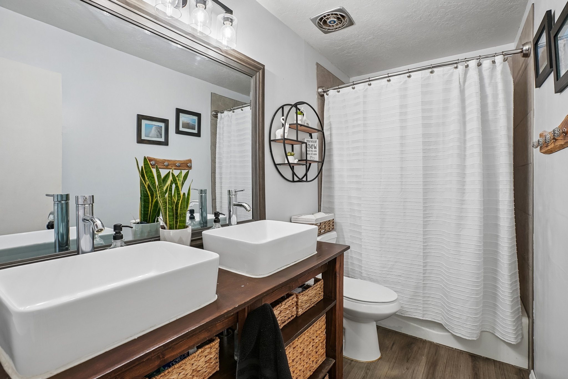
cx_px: 284
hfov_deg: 96.7
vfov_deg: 73.7
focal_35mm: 16
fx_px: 252
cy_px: 190
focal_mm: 16
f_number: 8
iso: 400
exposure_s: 1/13
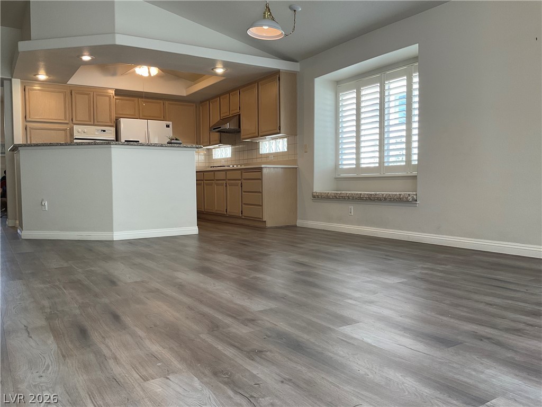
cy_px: 204
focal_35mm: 29
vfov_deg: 48.2
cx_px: 271
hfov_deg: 61.7
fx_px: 454
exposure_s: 1/120
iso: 64
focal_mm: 3
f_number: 1.8
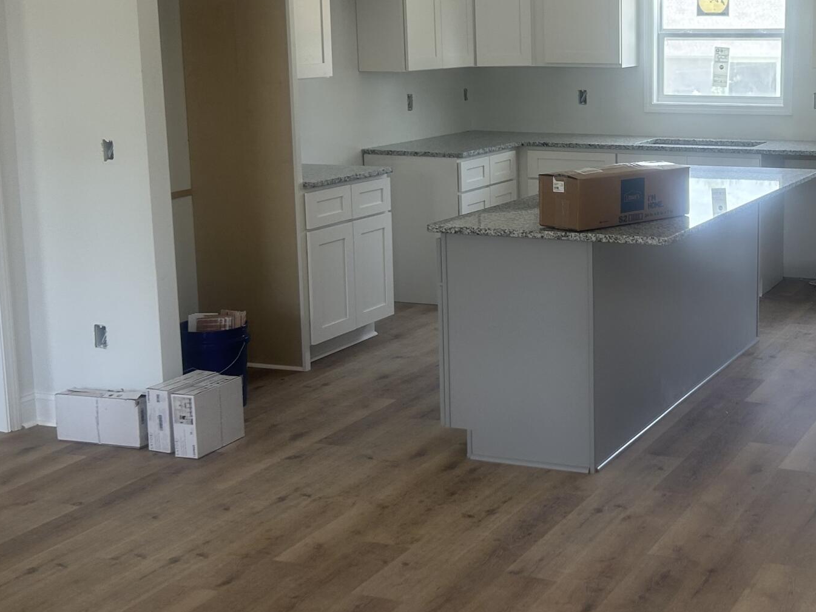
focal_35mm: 58
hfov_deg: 32.5
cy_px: 236
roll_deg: +0.4
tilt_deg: -8.9
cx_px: 622
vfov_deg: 25.2
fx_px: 1367
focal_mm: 5.7
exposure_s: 1/132
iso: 32
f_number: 1.5
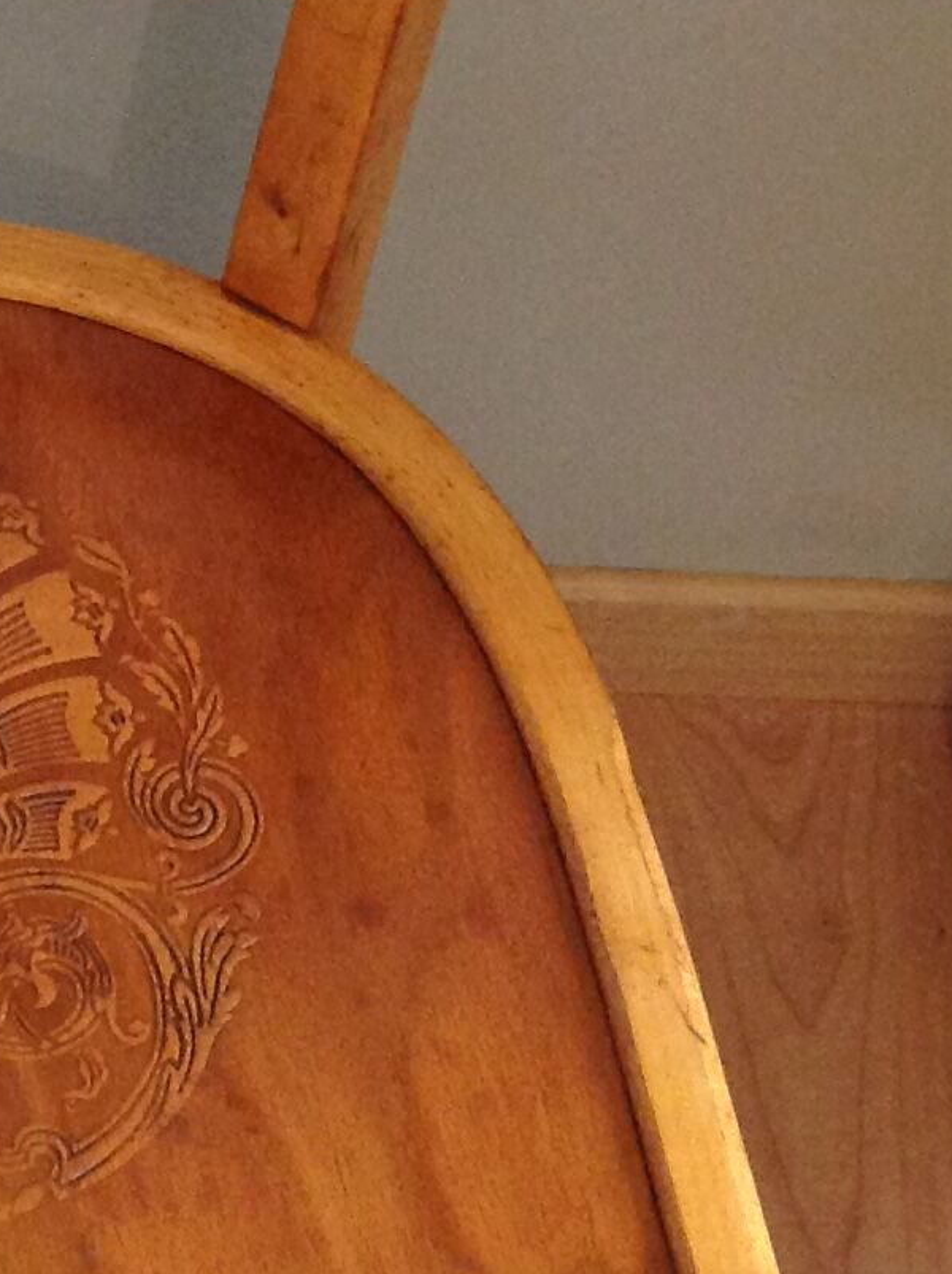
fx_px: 4154
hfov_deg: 12.8
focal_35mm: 113
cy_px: 389
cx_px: -189
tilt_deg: -53.3
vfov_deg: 17.4
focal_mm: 4.28
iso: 200
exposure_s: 1/15
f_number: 2.4
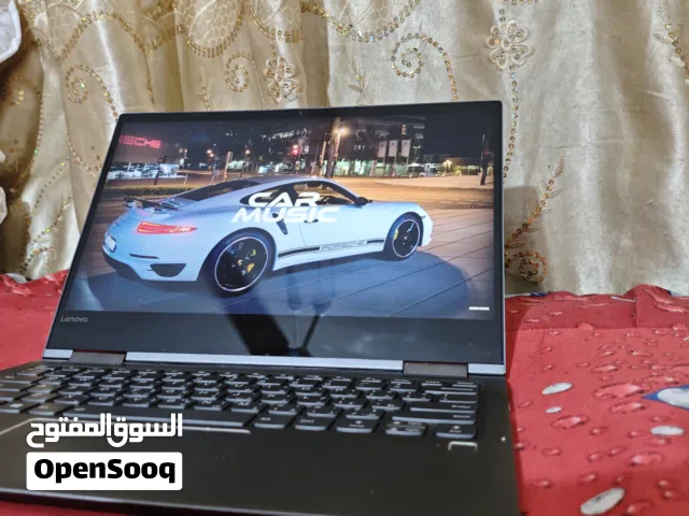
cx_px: 344
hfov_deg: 52.6
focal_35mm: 35
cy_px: 258
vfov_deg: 40.7
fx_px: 697
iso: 500
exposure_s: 1/100
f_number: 1.5
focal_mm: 4.94
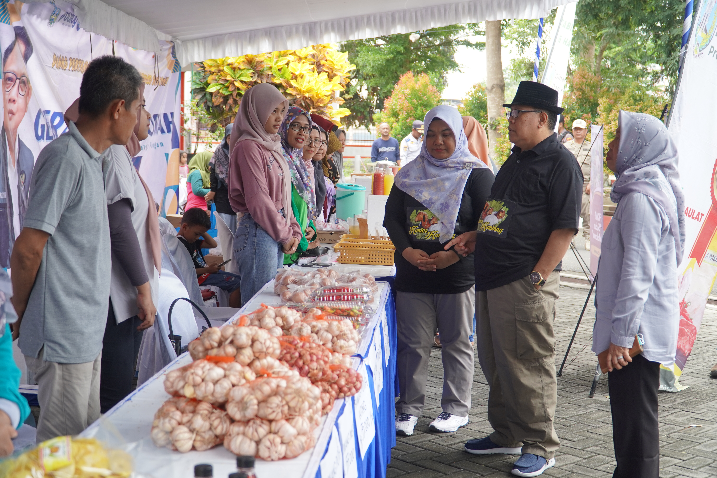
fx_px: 956
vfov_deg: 28.1
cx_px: 358
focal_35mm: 48
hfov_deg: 41.1
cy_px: 239
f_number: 4
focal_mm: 32
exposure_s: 1/160
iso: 200
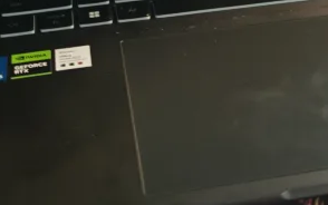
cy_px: -152
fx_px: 760
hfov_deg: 24.2
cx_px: 218
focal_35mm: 85
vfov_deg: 13.9
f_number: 1.6
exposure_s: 1/108
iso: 400
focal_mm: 6.06
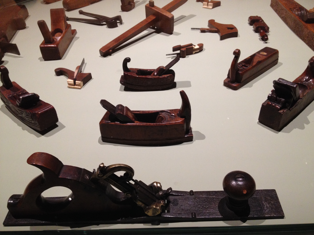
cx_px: 157
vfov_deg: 40.7
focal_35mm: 35
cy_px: 118
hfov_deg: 52.6
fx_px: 317
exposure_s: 1/20
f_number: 2.4
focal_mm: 4.28
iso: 160
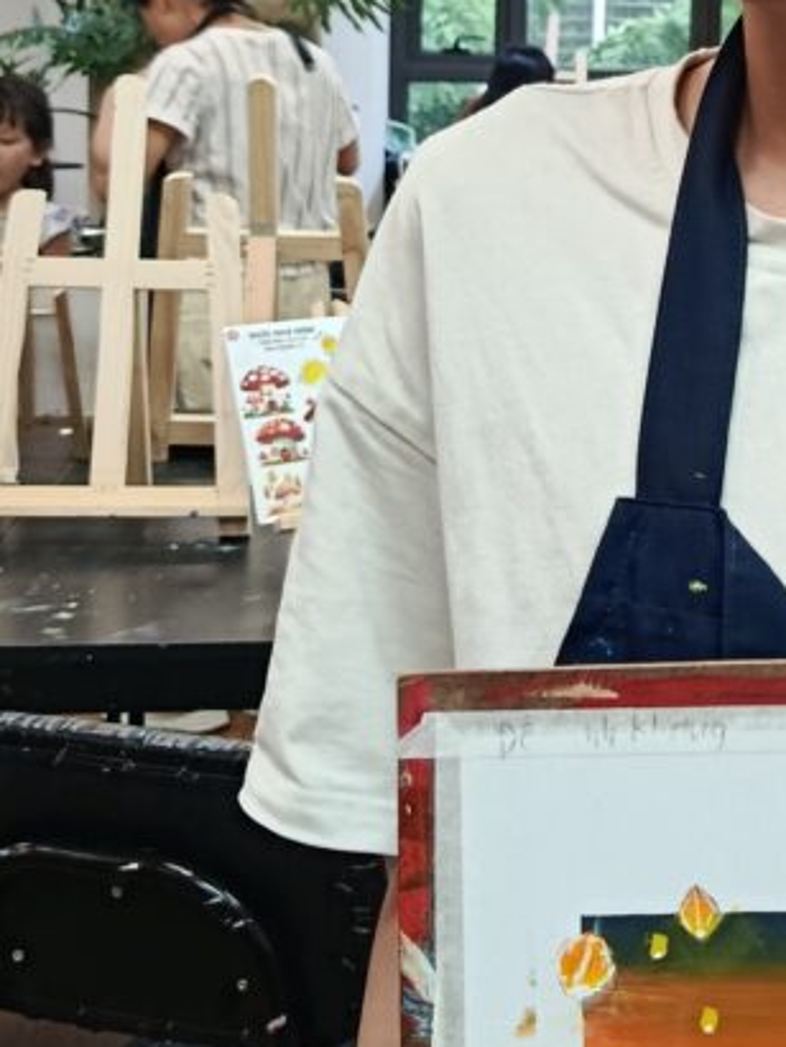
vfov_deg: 24.6
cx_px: 903
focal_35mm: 78
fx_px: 2359
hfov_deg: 18.1
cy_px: 206
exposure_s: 1/100
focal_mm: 5.24
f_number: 1.7
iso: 308
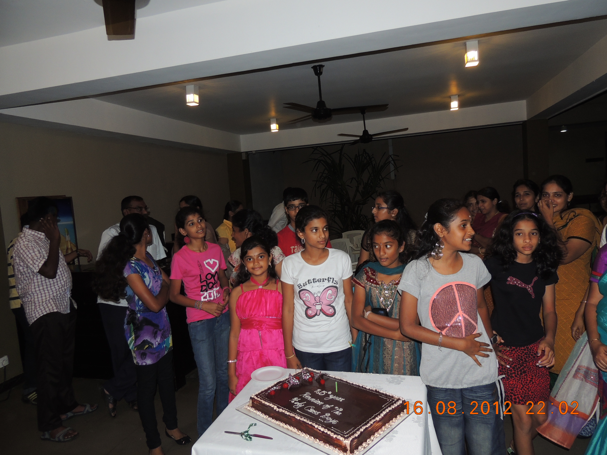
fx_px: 421
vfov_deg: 56.8
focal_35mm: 24
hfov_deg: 71.6
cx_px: 304
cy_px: 228
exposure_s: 1/30
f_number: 3
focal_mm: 4.3
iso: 200
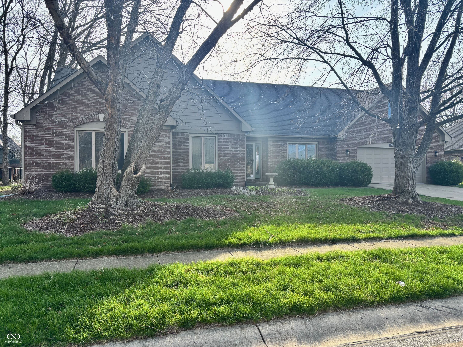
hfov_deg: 67.3
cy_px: 174
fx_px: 348
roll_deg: +0.2
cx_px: 232
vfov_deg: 53.1
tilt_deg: +0.0
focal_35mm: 26
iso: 50
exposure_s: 1/1007
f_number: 1.6
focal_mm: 5.96
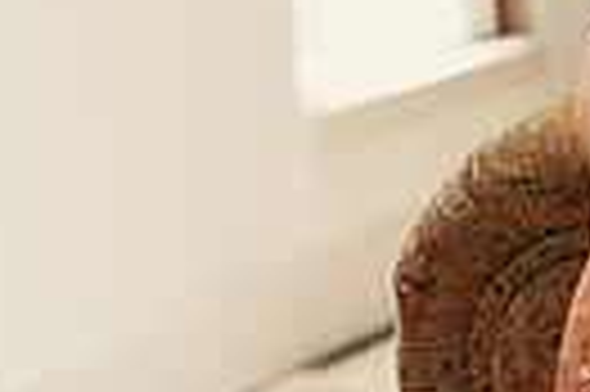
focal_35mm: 235
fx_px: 3847
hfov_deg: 8.2
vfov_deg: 5.8
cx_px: 1275
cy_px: 16
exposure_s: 1/200
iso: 1250
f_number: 3.5
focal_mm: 53
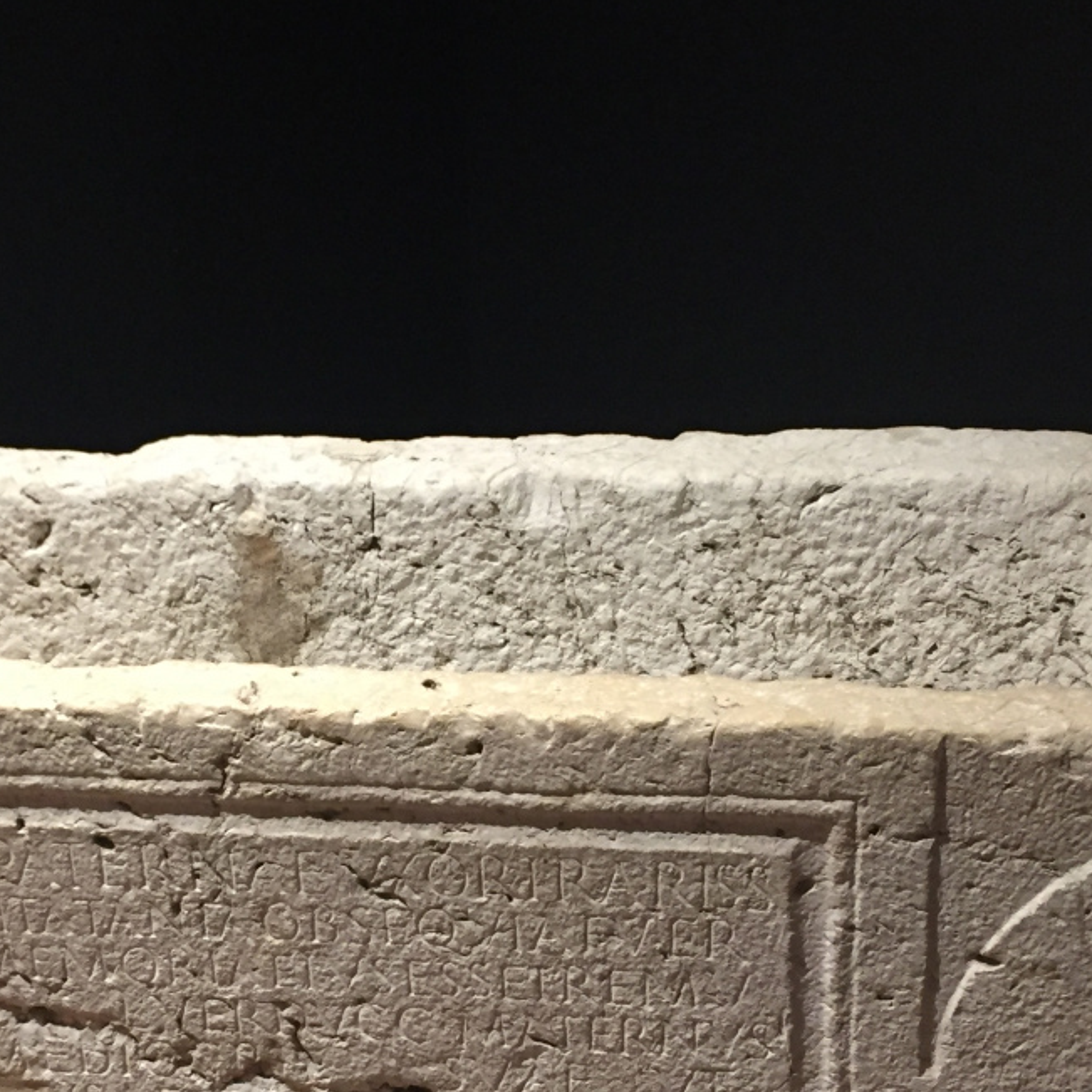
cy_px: 706
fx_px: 2248
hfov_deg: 27.2
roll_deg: +3.5
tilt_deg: -23.9
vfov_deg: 27.2
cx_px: 393
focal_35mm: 63
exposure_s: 1/33
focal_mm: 4.15
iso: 200
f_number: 2.2
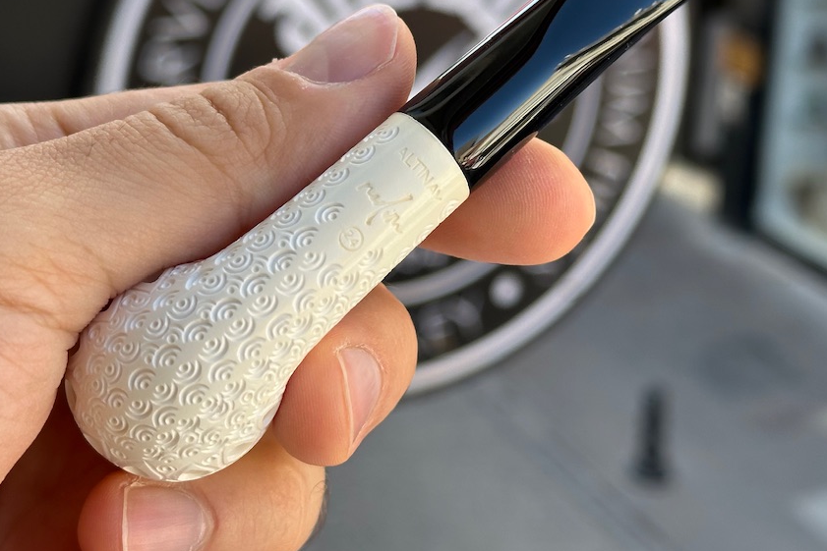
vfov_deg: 17.9
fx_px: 1746
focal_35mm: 76
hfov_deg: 26.6
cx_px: 446
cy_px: 154
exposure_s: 1/409
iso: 64
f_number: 1.78
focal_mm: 6.86
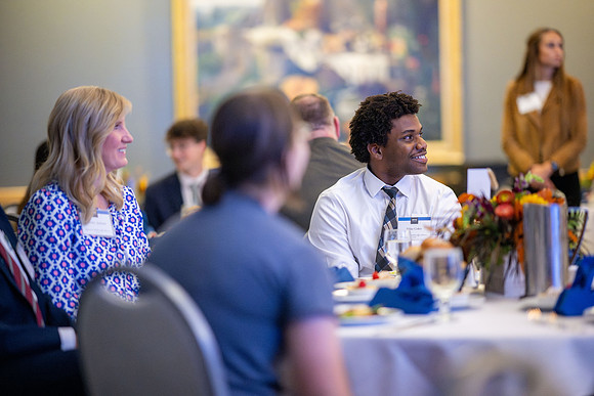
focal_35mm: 105
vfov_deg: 13.0
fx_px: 1733
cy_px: 198
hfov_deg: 19.5
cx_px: 297
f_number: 1.4
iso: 6400
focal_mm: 105
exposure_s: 1/500
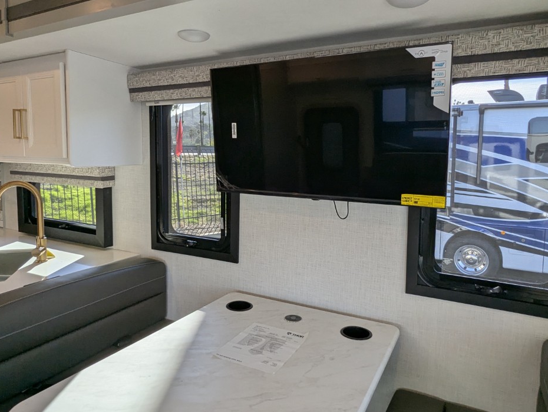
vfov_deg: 56.8
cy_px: 187
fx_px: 380
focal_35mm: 24
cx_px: 264
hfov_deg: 71.5
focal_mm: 2.35
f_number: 2.2
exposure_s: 1/240
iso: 50
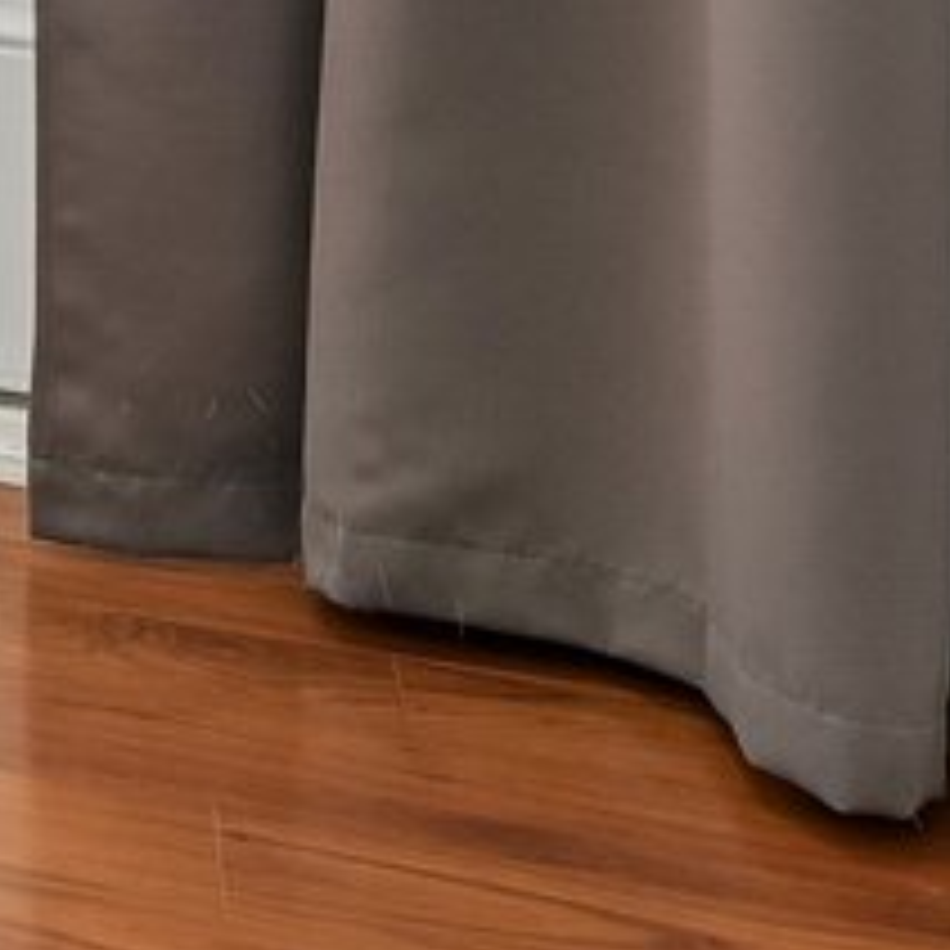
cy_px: -1191
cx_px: -1950
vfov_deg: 11.4
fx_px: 4099
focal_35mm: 132
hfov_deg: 9.8
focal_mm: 16
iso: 280
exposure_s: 1/15
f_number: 8
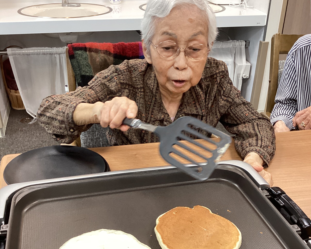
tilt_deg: -32.5
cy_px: 166
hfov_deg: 44.8
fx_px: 377
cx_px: 156
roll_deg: +0.6
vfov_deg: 36.1
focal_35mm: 41
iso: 125
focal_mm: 3.3
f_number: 2.4
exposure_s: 1/50
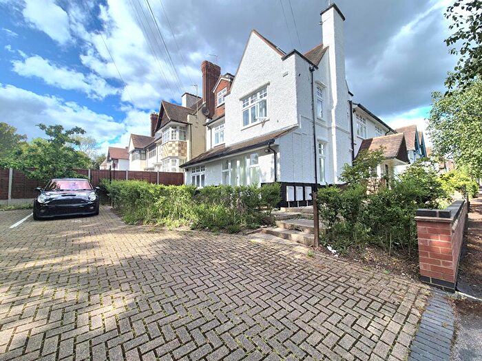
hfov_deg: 106.2
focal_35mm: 13
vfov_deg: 89.9
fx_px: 181
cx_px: 241
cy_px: 180
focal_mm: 2.2
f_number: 2.2
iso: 50
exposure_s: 1/2500
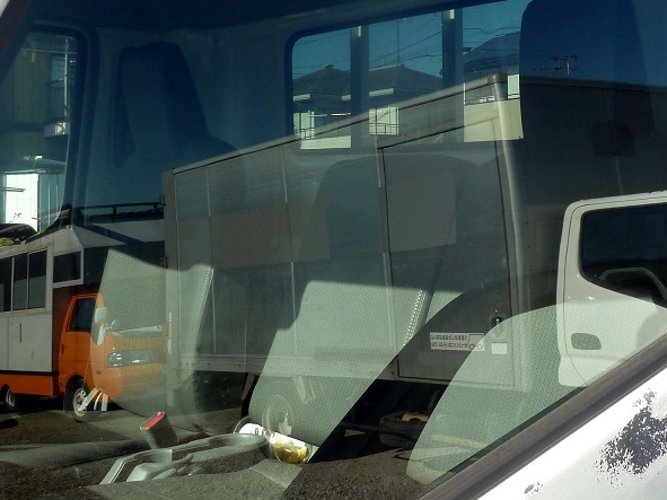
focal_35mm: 52
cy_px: 104
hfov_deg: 36.5
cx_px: 438
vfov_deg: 27.5
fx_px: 1002
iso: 80
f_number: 4
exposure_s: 1/320
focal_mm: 5
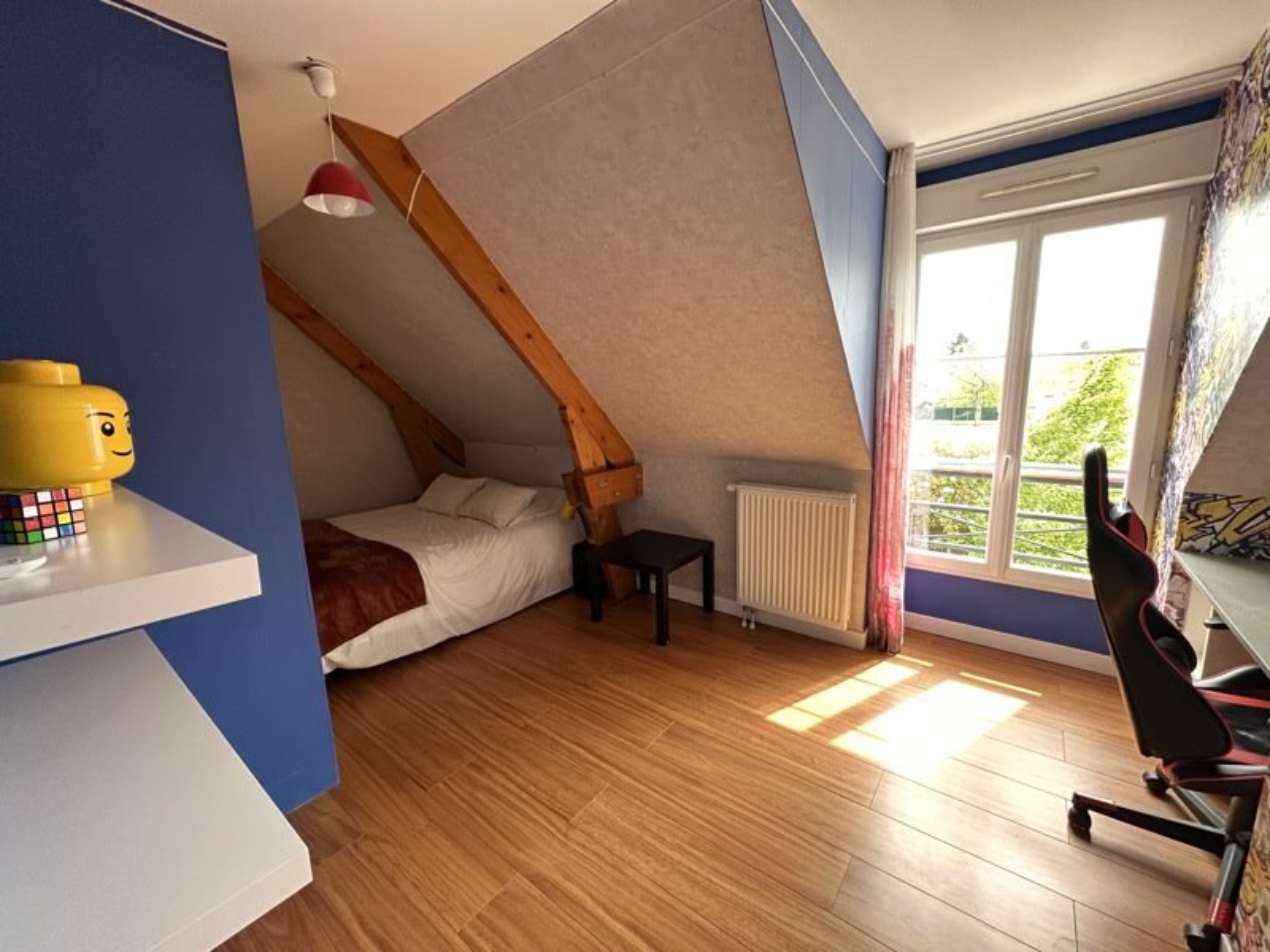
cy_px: 476
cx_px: 635
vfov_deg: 85.7
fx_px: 514
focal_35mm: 14
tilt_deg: -9.2
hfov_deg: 102.1
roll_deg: +1.9
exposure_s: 1/99
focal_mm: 2.22
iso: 200
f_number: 2.2
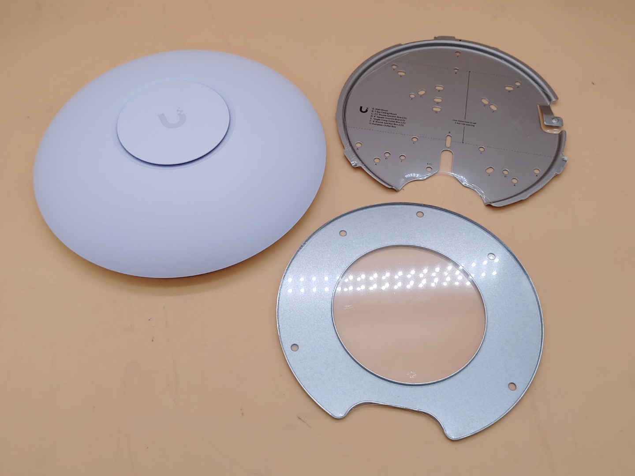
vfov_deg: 42.9
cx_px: 318
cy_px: 238
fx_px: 605
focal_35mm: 33
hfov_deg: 55.4
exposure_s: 1/190
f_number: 1.8
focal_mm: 4.36
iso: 50
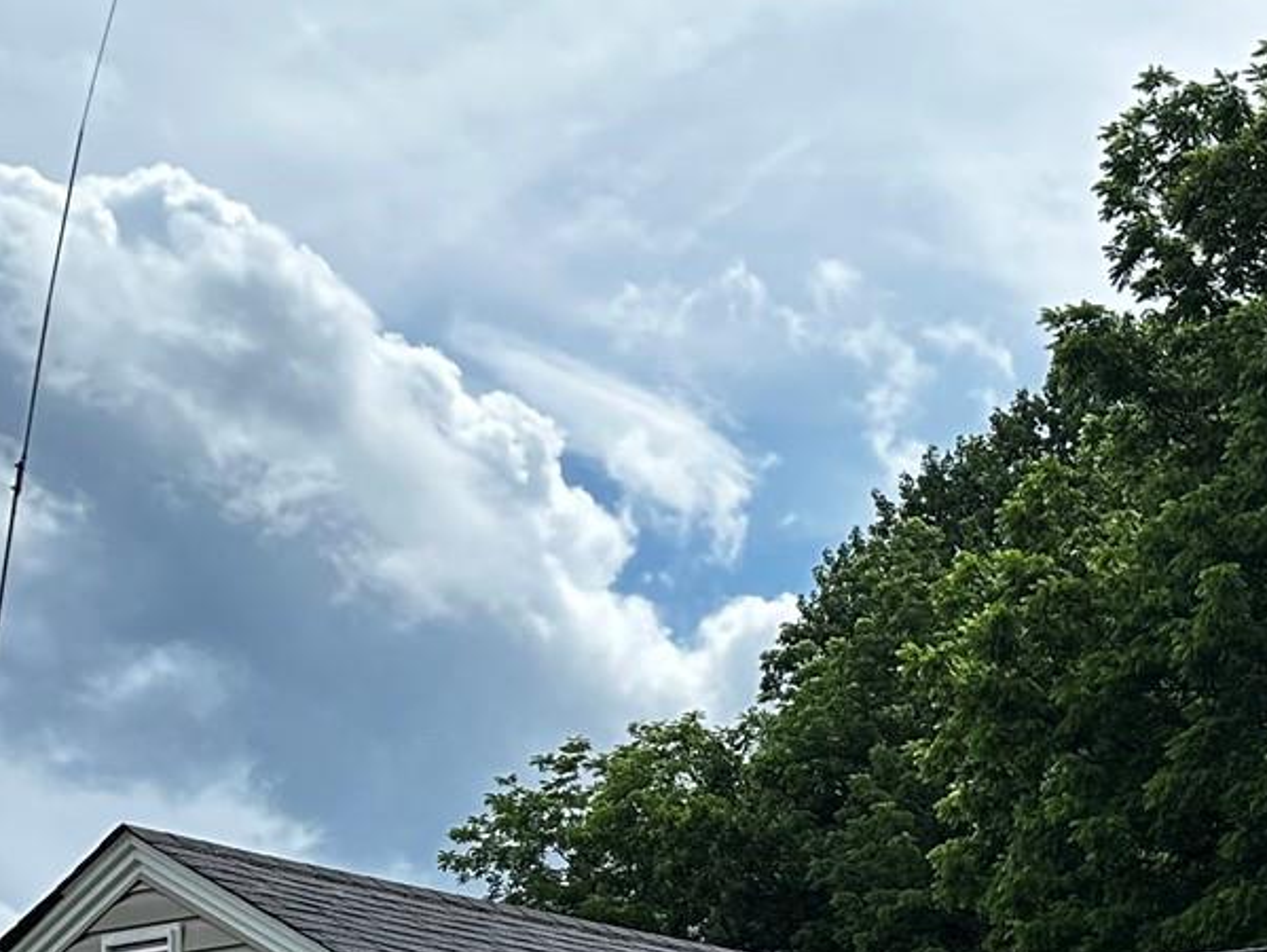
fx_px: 3003
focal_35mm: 82
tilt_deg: +2.1
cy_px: 1472
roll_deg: -0.7
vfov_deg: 16.3
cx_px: 1893
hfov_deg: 20.4
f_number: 1.78
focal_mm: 6.86
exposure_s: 1/2525
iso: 80
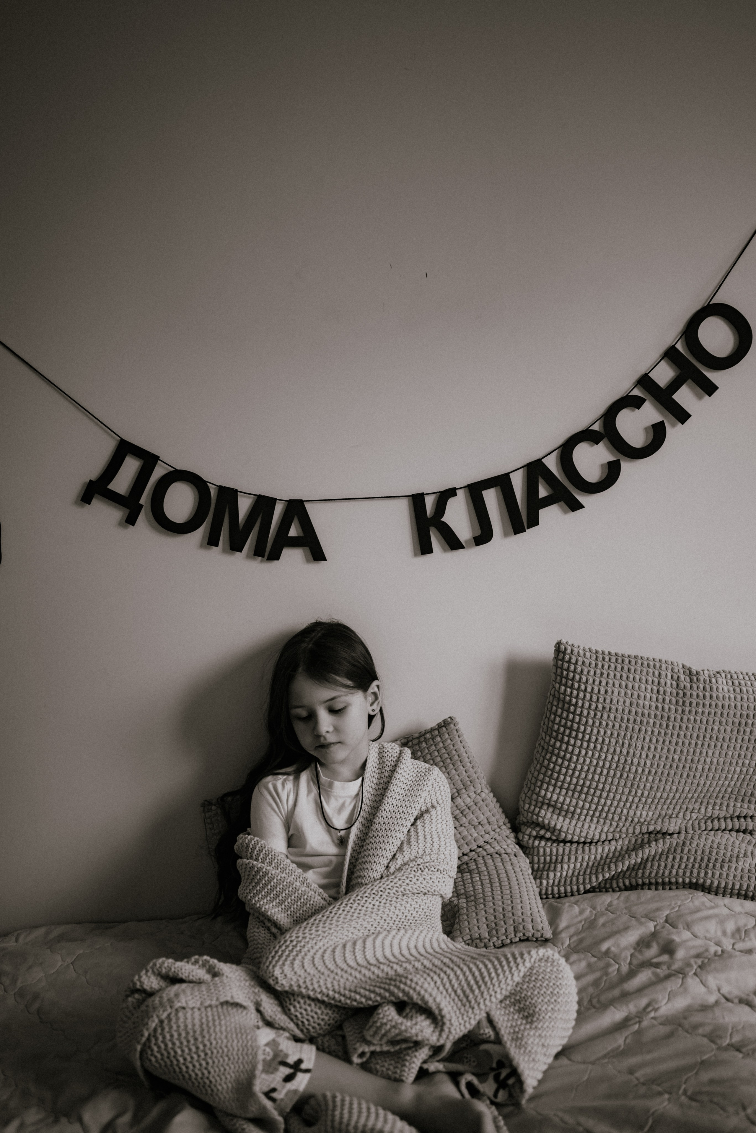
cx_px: 378
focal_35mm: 35
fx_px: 1101
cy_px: 566
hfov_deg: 37.9
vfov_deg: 54.4
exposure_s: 1/250
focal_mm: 35
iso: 250
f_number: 1.8
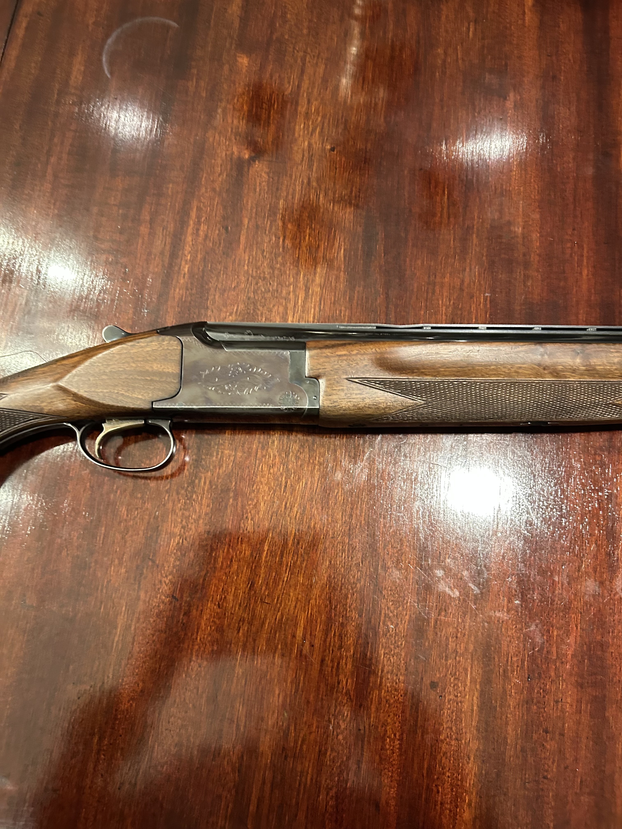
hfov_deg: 53.1
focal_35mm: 26
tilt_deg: -77.9
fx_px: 623
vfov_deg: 67.3
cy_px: 414
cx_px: 311
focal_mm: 5.7
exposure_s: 1/50
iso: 400
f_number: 1.5
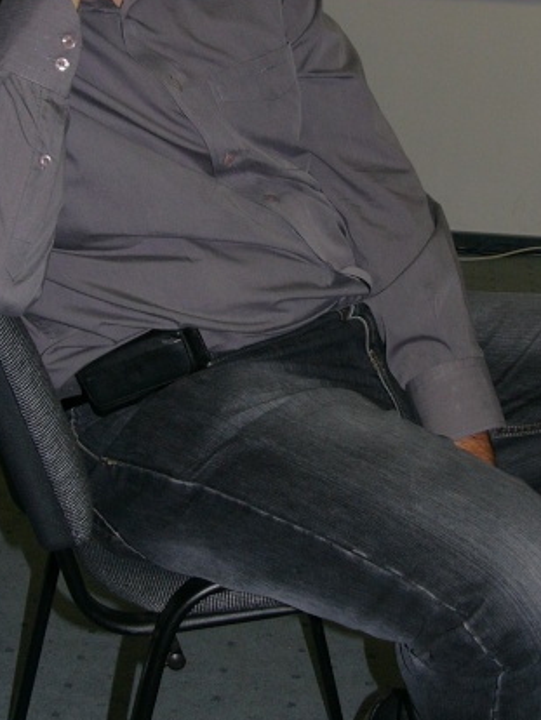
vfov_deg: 22.9
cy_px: 259
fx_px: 1769
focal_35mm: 85
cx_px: 287
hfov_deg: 17.4
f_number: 2.8
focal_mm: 7.3
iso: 50
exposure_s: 1/80
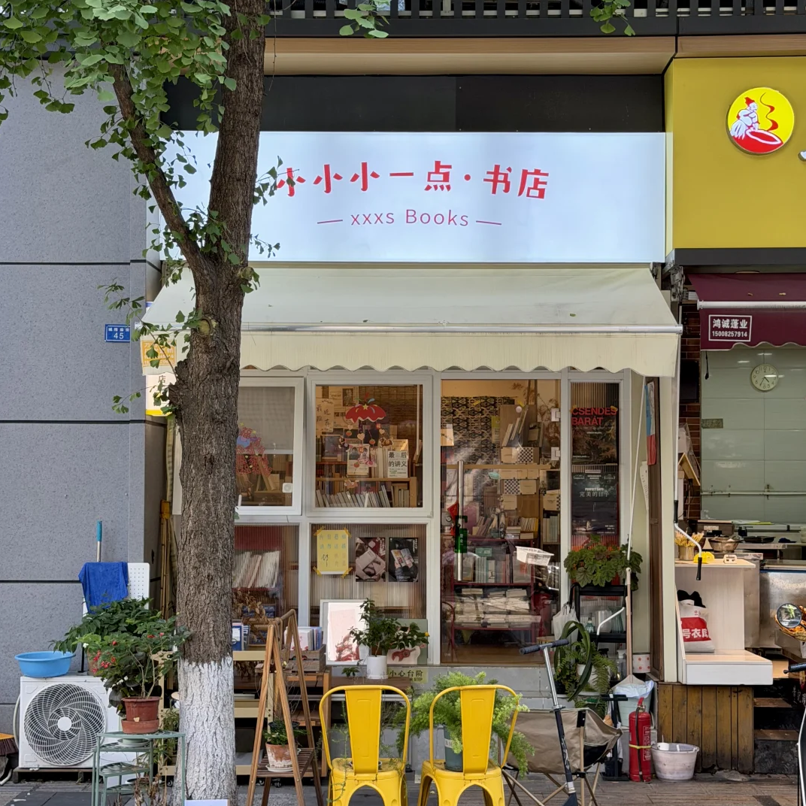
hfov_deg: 30.0
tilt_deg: +2.1
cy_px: 432
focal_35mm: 57
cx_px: 403
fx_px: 1502
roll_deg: -1.2
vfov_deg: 30.0
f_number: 1.78
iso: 80
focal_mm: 6.76
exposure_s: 1/352
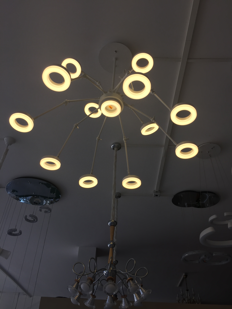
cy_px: 154
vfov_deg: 61.7
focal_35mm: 29
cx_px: 116
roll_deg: -3.1
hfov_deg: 48.2
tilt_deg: +40.2
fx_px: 259
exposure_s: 1/408
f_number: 2.2
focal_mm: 4.15
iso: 32
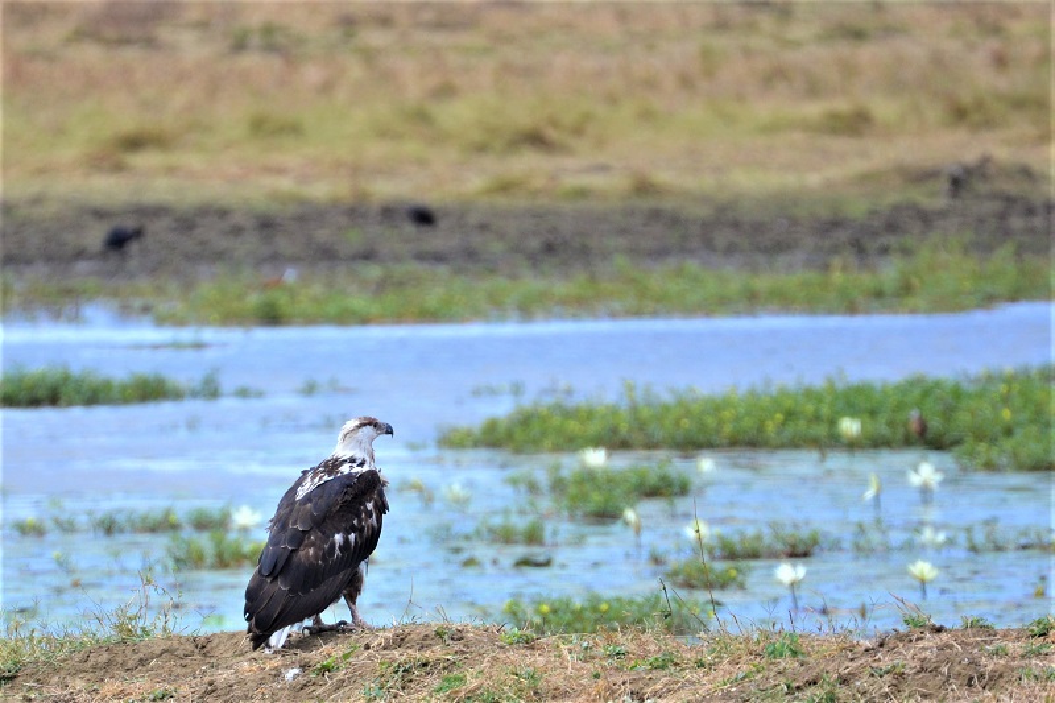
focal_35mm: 450
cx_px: 528
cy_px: 352
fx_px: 13184
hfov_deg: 4.6
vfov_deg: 3.1
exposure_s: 1/1000
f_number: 5.6
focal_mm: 300
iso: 400
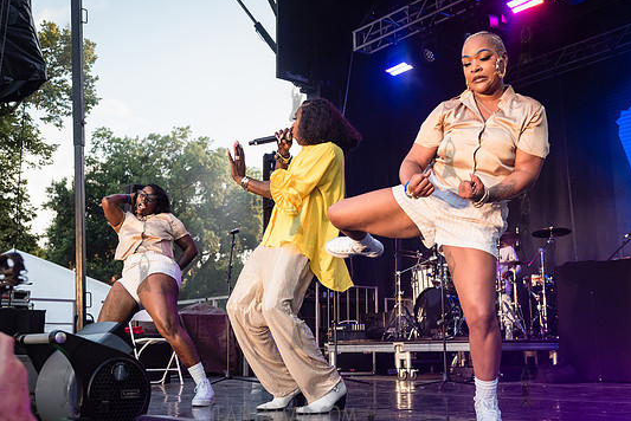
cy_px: 215
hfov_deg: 44.5
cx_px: 296
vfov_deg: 30.5
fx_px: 772
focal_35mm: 44
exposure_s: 1/500
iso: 2000
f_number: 4
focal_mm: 38
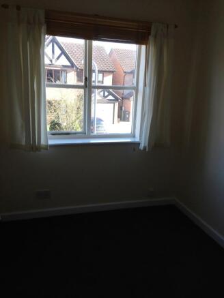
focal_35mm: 33
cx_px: 112
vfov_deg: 55.3
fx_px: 285
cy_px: 149
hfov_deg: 43.0
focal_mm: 4.12
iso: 64
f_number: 2.4
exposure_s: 1/120
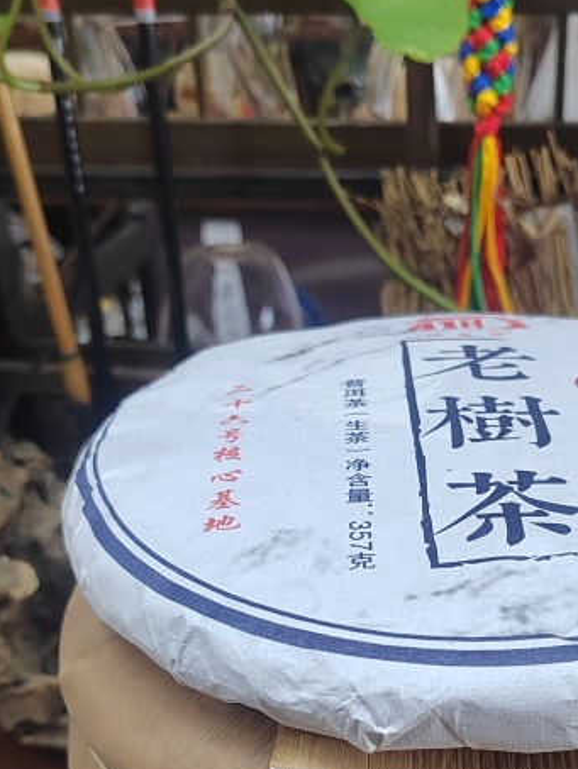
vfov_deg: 34.5
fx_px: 1201
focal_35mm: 54
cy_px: 614
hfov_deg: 26.8
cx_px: 417
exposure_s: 1/100
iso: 1934
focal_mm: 5.52
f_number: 1.9
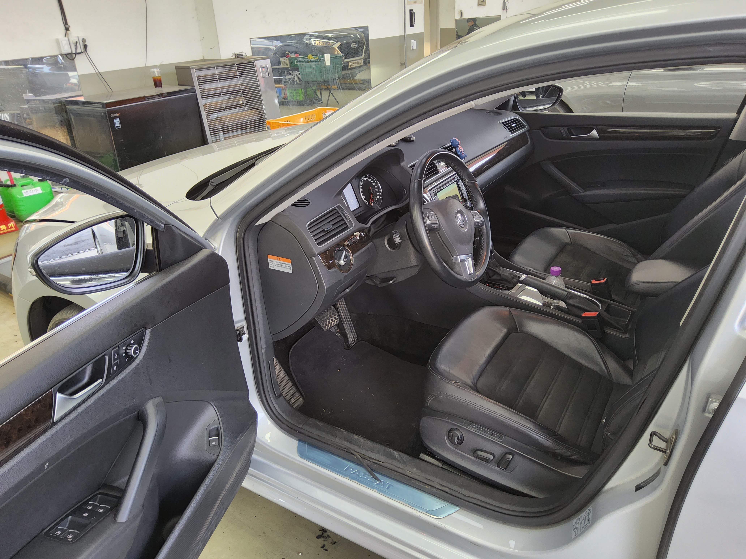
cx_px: 373
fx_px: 539
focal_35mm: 25
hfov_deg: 69.4
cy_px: 280
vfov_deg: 54.9
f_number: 2
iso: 100
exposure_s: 1/100
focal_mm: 3.08
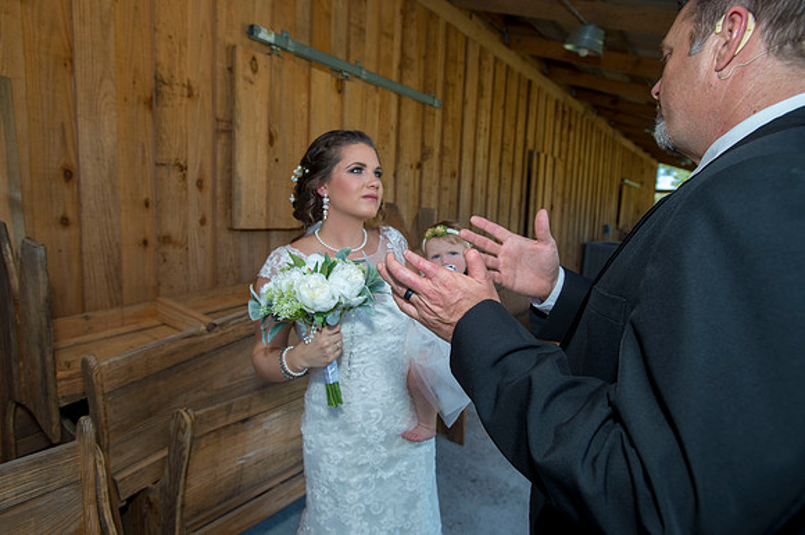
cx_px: 402
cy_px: 268
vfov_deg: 61.9
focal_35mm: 20
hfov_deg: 84.0
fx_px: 447
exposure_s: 1/160
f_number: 4.5
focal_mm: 20
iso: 160
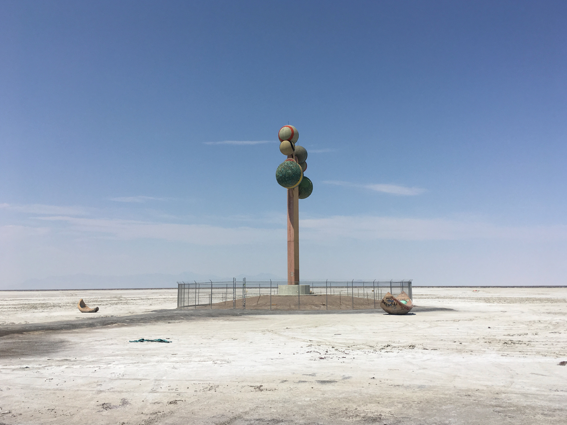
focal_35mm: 30
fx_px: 491
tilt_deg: +7.7
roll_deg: +1.2
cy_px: 208
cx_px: 287
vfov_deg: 46.8
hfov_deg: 60.0
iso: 25
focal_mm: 4.15
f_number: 2.2
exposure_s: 1/4808
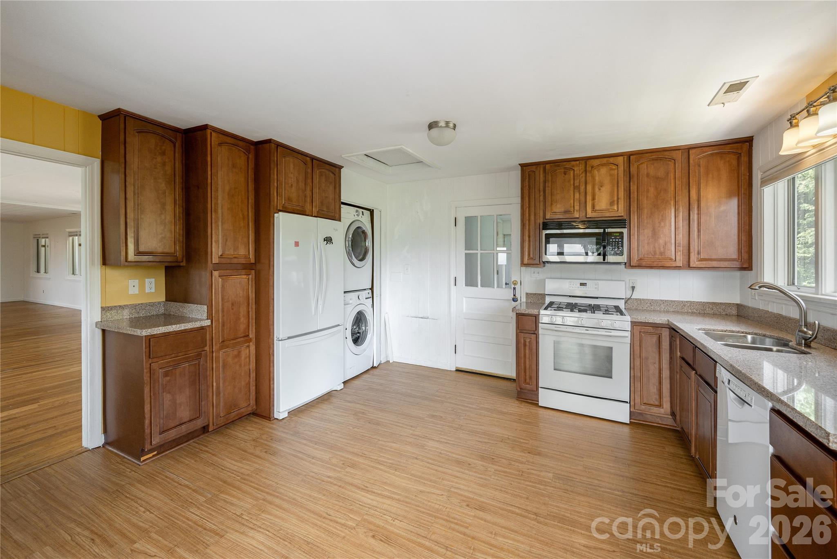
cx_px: 418
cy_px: 280
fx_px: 326
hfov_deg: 104.2
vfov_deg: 81.3
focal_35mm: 14
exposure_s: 1/30
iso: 320
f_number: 7.1
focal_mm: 14
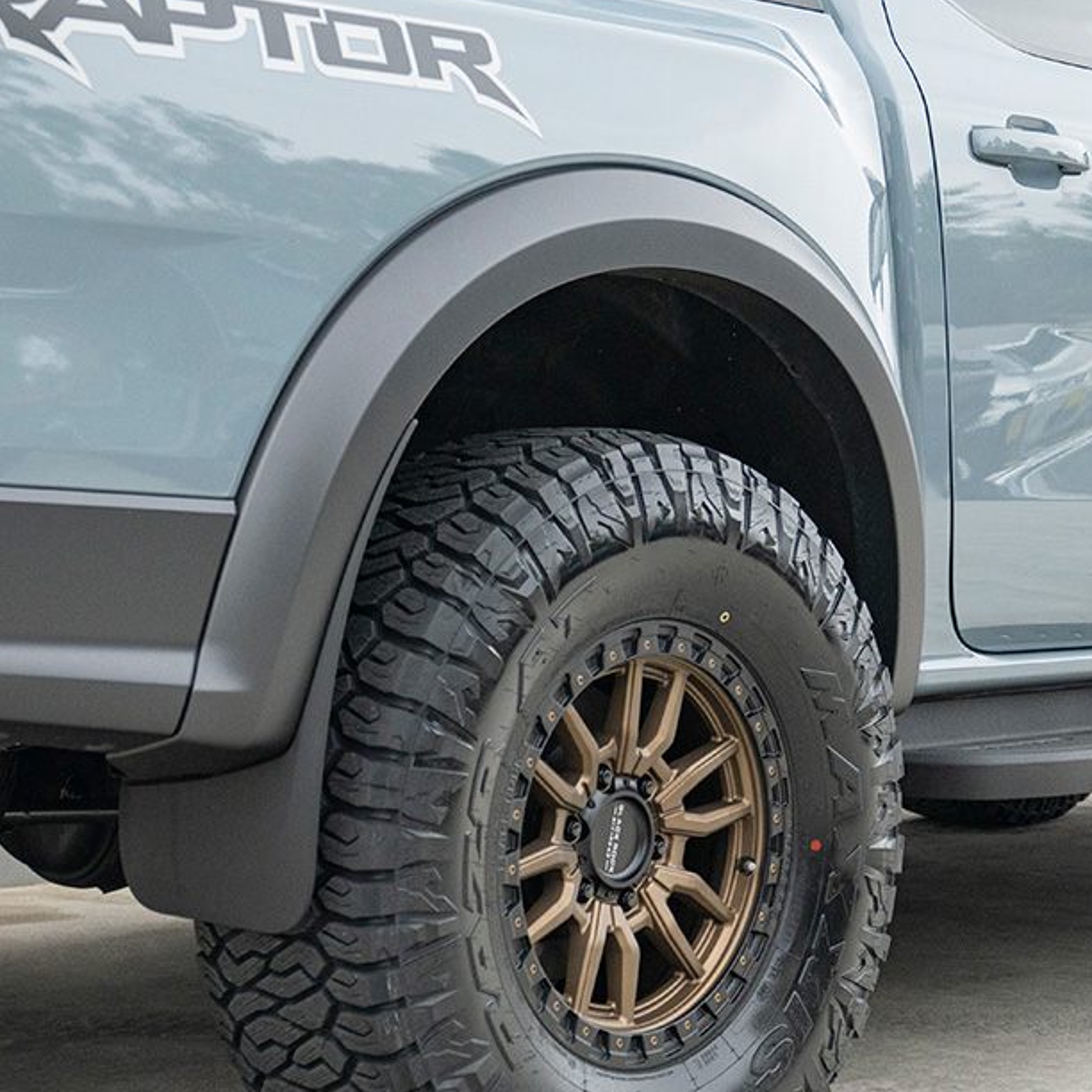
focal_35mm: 70
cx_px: 378
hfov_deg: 24.6
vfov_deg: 24.5
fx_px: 2498
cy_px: 364
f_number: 4
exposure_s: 1/160
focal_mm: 28
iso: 800
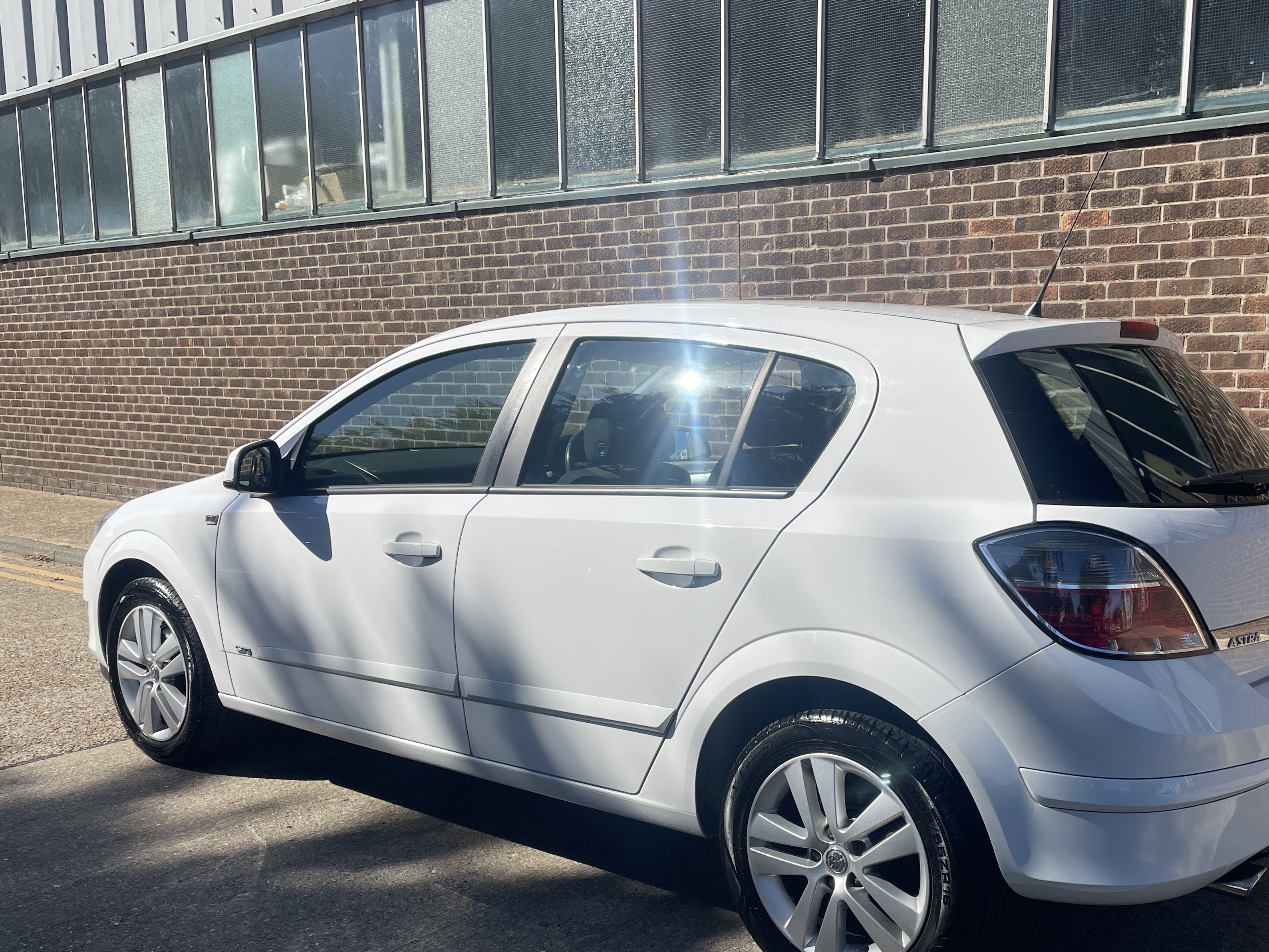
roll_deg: +0.6
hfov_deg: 54.8
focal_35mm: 33
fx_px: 1210
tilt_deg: -10.1
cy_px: 594
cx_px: 786
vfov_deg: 42.6
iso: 32
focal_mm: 4.2
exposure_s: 1/4292
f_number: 1.6
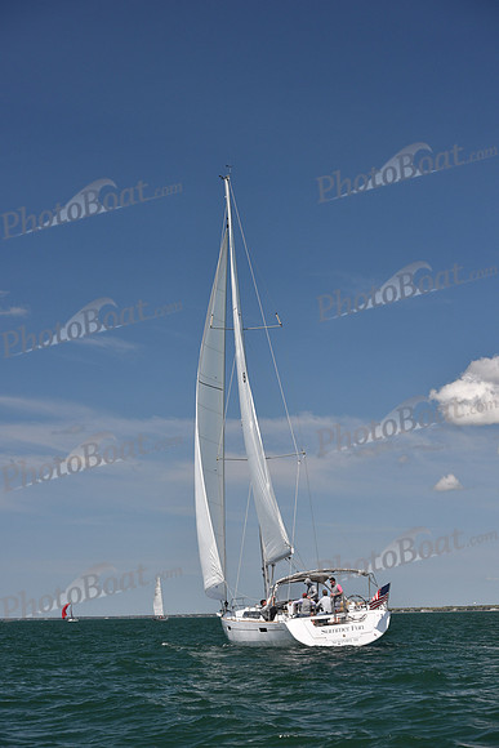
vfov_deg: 28.8
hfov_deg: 19.5
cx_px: 250
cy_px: 374
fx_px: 1454
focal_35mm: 70
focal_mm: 70
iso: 320
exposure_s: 1/800
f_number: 6.3
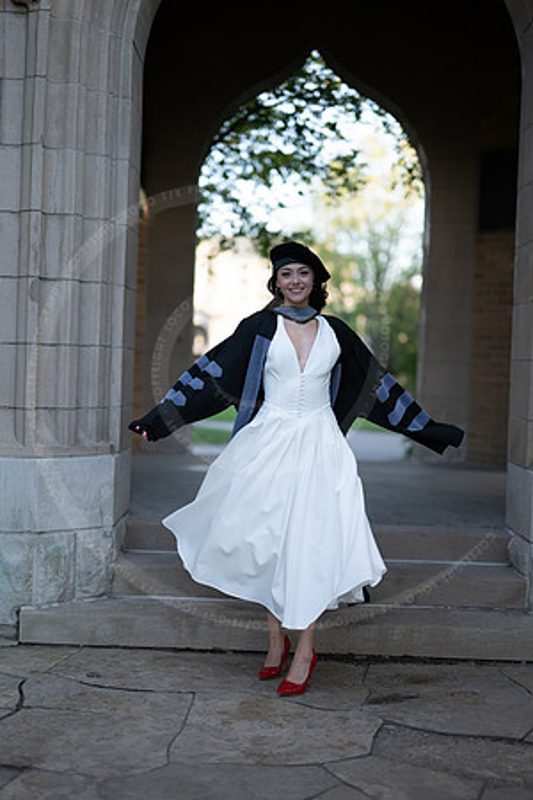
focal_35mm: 50
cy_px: 400
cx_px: 266
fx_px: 1110
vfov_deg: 39.6
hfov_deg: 27.0
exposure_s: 1/1000
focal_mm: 50
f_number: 1.3
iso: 200
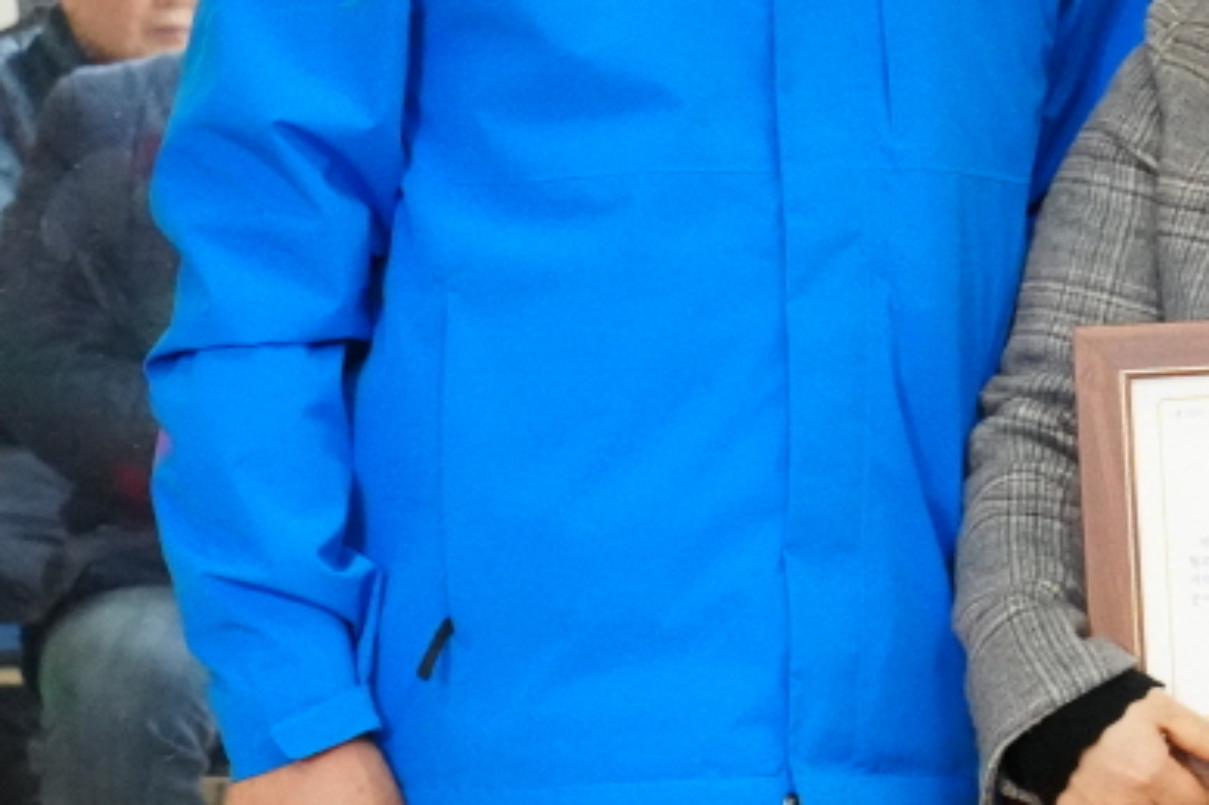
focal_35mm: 199
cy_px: 395
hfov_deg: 9.9
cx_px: 1952
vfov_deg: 6.9
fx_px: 6680
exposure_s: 1/160
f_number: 4.5
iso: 8000
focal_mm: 43
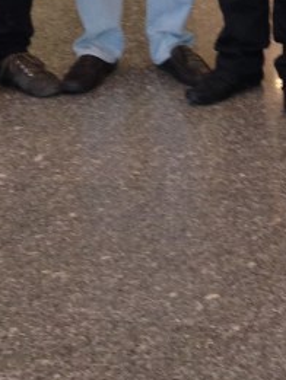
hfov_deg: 10.8
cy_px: -151
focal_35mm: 135
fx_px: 1486
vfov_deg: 13.9
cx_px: 327
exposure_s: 1/20
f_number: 2.4
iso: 100
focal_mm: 4.12
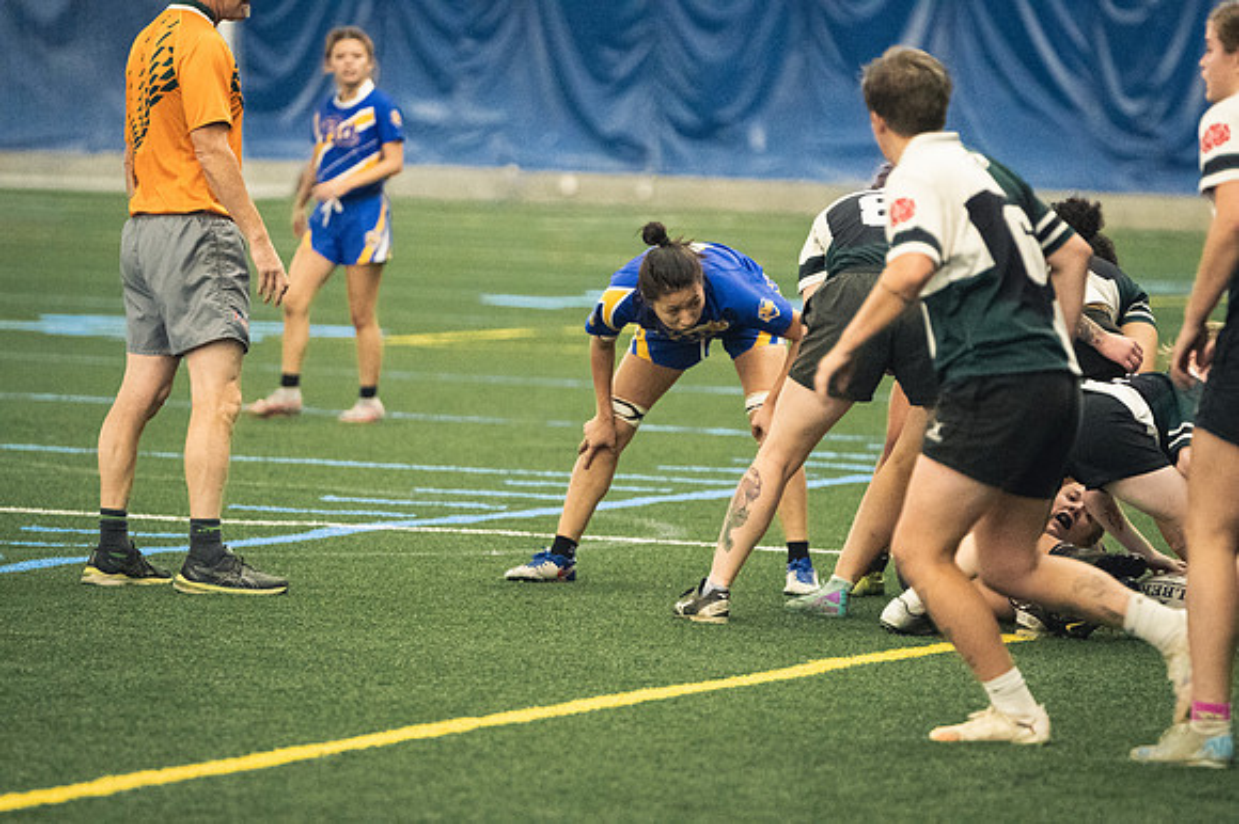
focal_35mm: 300
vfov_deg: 4.6
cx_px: 620
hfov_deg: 6.9
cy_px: 412
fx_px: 10319
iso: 12800
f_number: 2.8
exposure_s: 1/500
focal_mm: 200
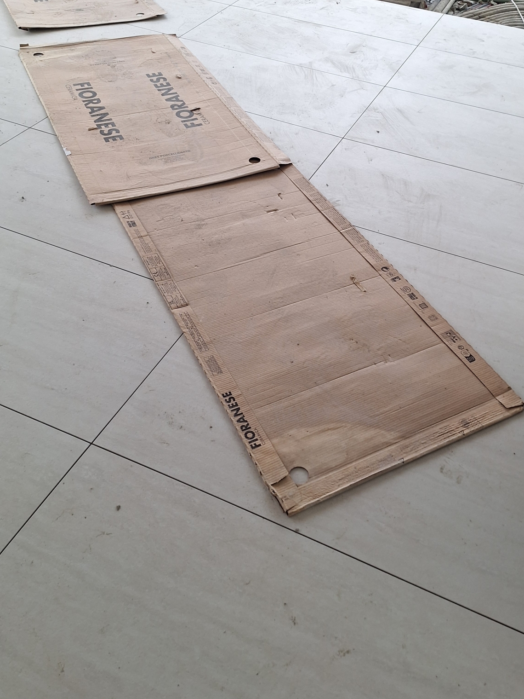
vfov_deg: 58.1
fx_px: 625
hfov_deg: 45.3
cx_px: 310
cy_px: 303
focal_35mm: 31
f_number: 1.8
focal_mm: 5.54
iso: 80
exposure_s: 1/100
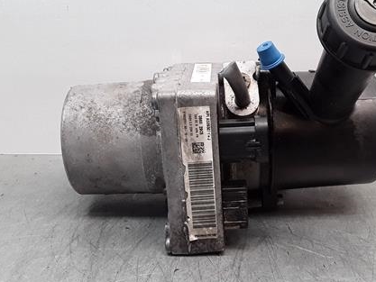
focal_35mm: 43
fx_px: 467
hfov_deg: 43.7
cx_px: 214
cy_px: 142
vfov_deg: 33.6
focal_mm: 2.91
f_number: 1.9
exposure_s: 1/50
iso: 50
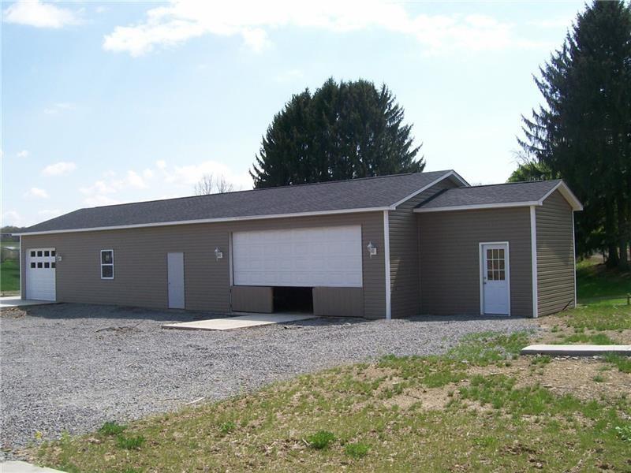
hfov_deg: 51.4
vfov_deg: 39.7
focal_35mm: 36
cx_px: 316
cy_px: 236
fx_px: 656
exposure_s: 1/415
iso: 80
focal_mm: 6
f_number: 4.8
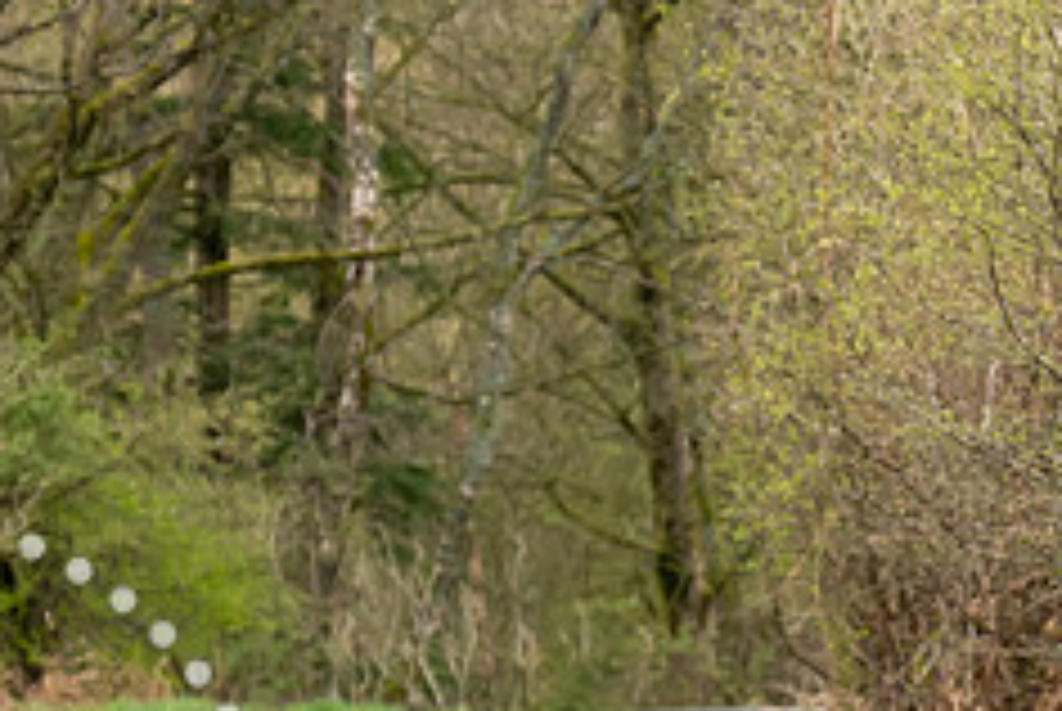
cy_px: 701
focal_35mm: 362
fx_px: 10692
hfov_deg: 5.6
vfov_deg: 3.8
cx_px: 1412
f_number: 3.5
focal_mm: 86
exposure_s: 1/1000
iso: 1000
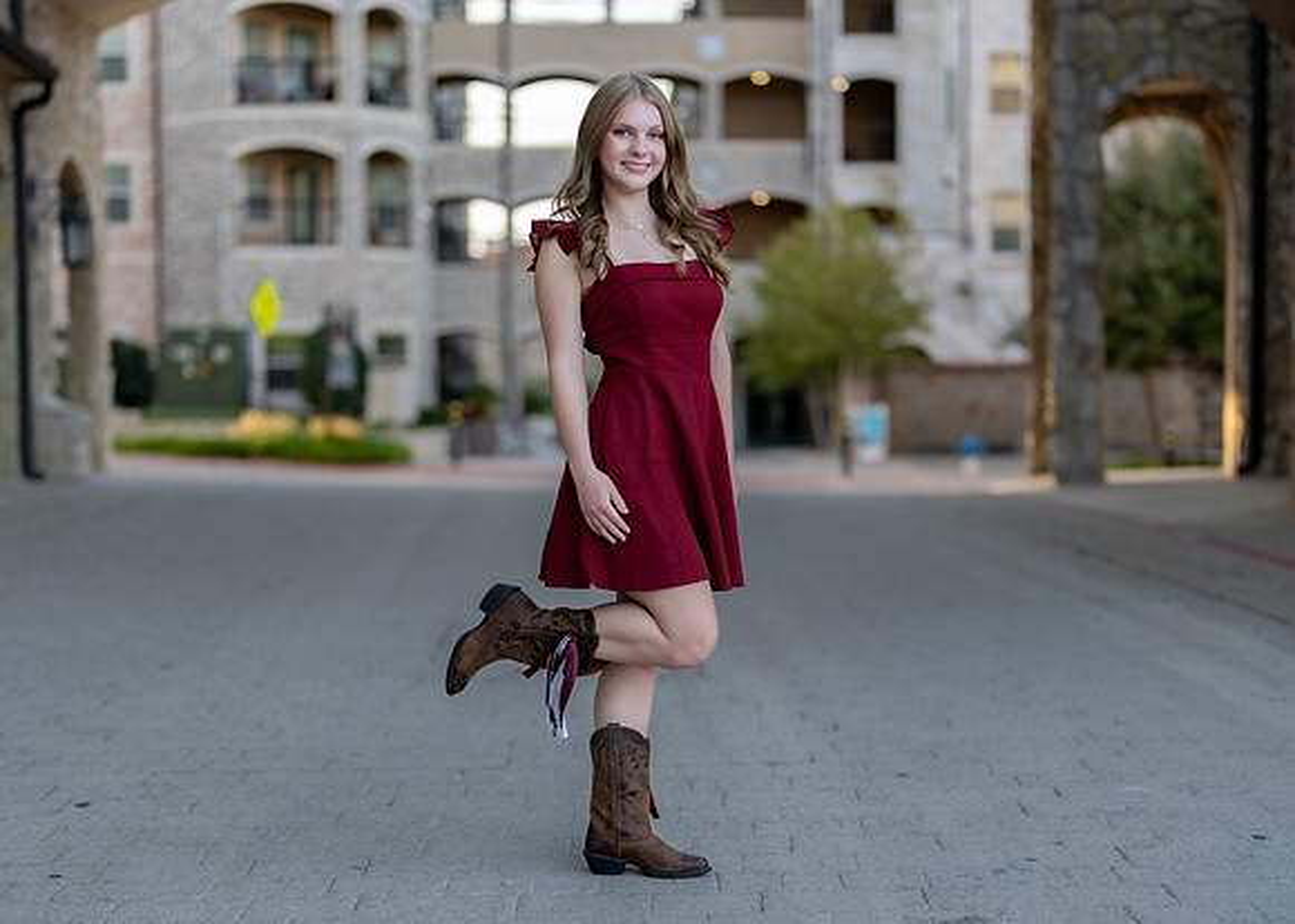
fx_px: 2420
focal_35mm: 66
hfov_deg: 30.0
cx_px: 646
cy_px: 562
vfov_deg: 21.6
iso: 100
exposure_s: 1/640
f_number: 1.2
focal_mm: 50
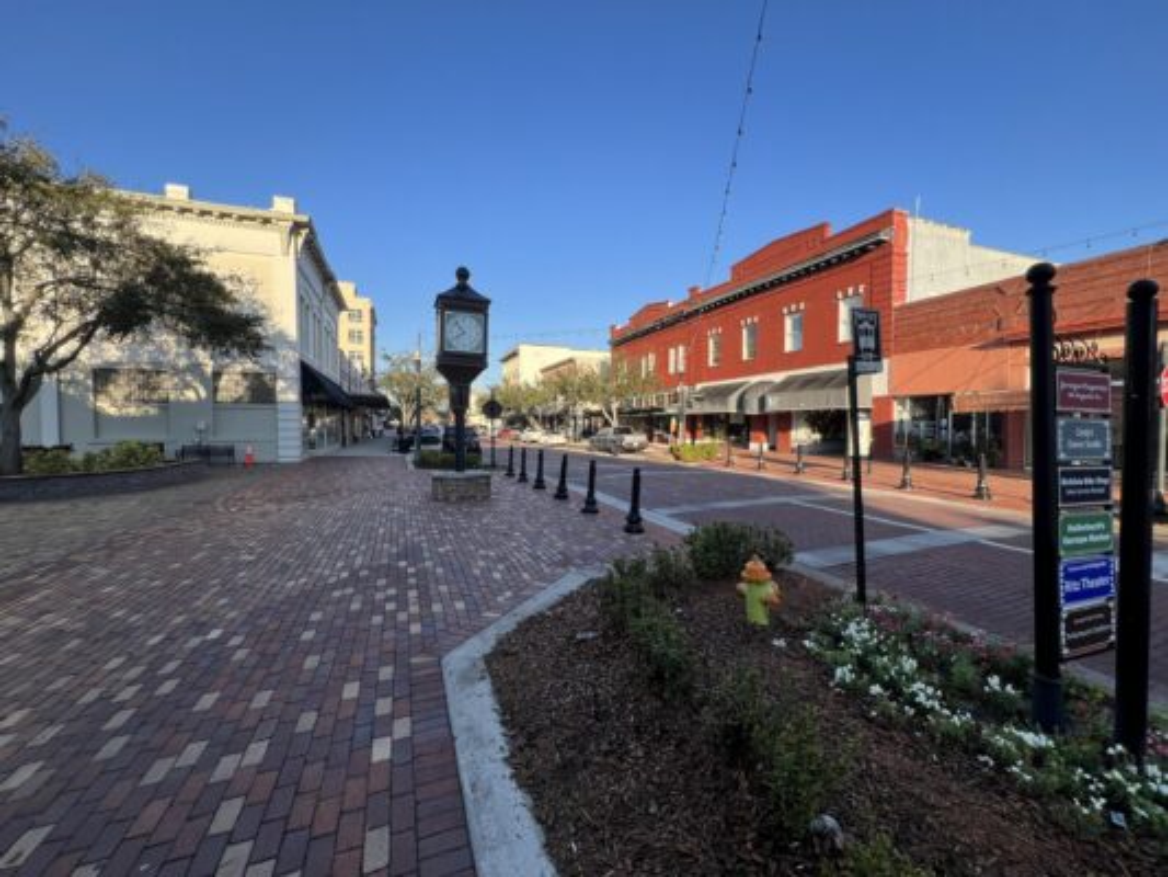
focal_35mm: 13
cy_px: 438
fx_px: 439
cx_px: 584
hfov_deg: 106.2
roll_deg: +0.0
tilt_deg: -2.1
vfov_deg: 89.9
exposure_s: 1/595
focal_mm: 1.57
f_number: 1.8
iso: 32
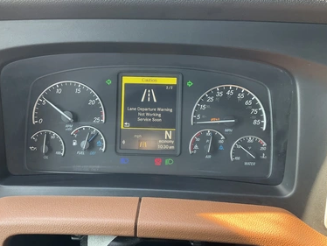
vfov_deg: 45.5
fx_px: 293
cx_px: 165
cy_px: 120
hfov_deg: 58.3
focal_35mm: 31
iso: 64
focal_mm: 3
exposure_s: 1/66
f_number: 1.8
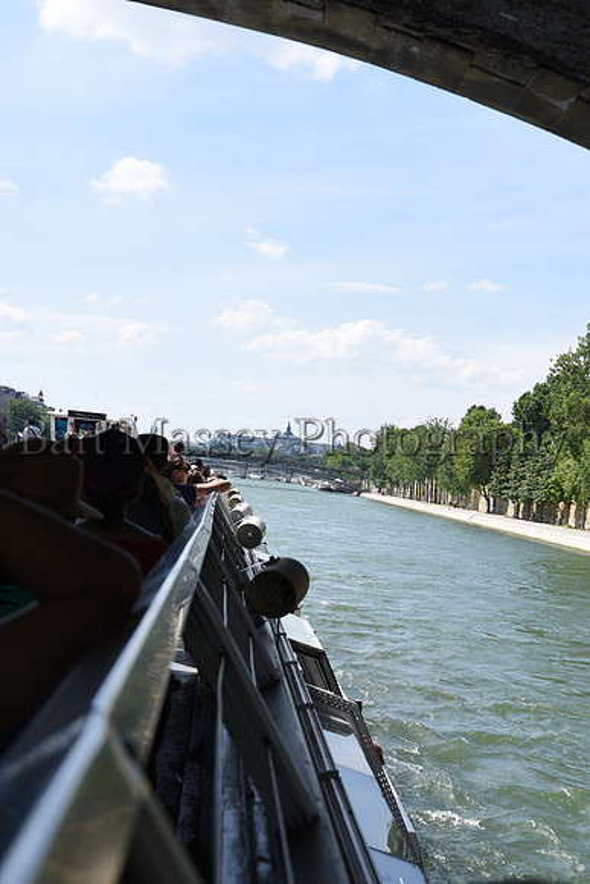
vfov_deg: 39.6
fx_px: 1228
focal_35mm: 50
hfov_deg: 27.0
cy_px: 442
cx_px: 295
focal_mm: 50
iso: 64
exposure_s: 1/200
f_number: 7.1
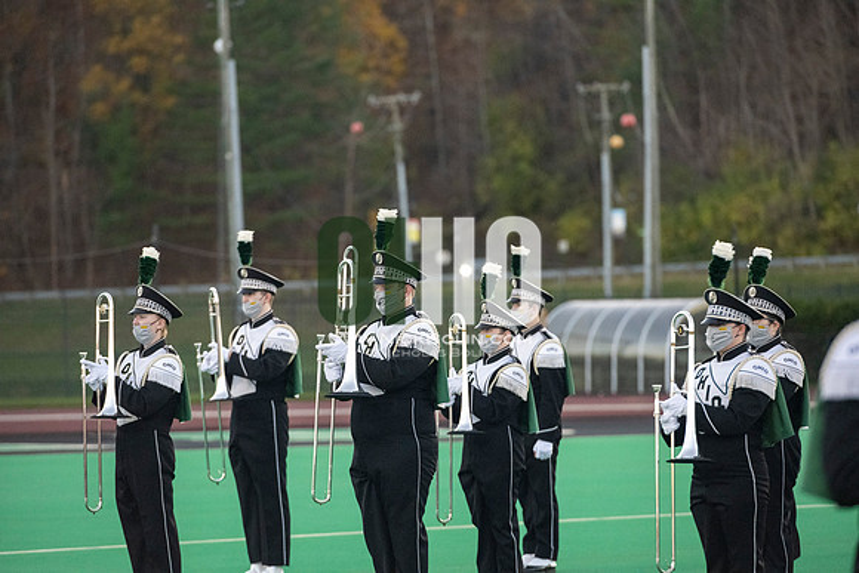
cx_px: 430
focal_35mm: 200
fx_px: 4773
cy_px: 286
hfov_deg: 10.3
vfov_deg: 6.9
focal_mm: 200
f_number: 4.5
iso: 5000
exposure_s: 1/5000
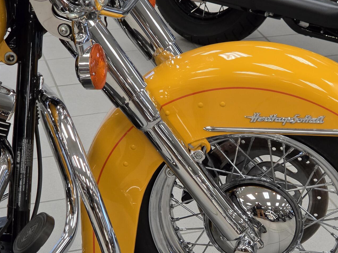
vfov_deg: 13.7
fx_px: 1054
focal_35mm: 108
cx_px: 244
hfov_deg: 18.1
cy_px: 178
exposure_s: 1/120
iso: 200
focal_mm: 7
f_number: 2.4
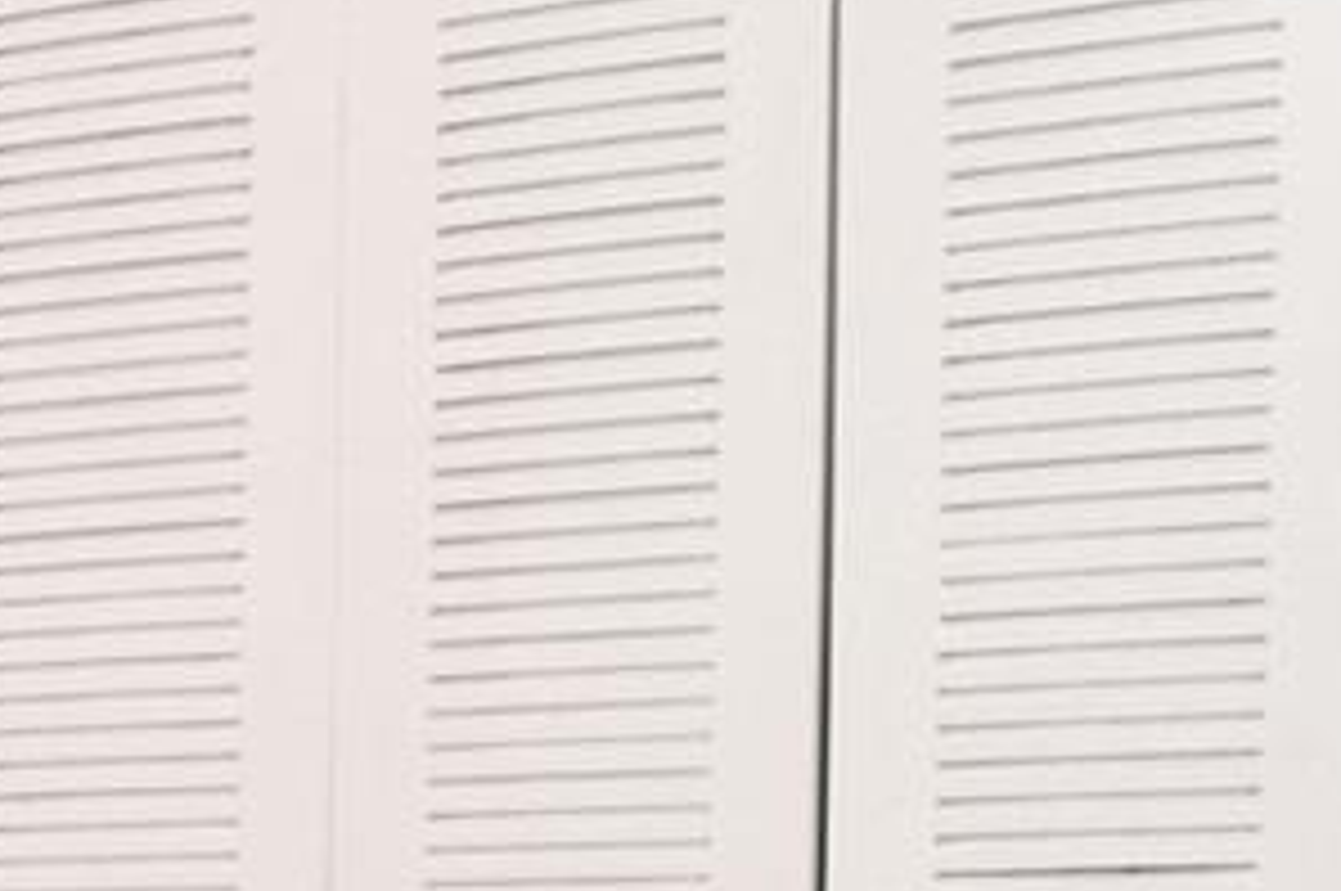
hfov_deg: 14.2
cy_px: 1532
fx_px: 4800
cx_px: -1040
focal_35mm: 129
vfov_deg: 10.1
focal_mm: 24
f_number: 6.3
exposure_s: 1/100
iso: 1000
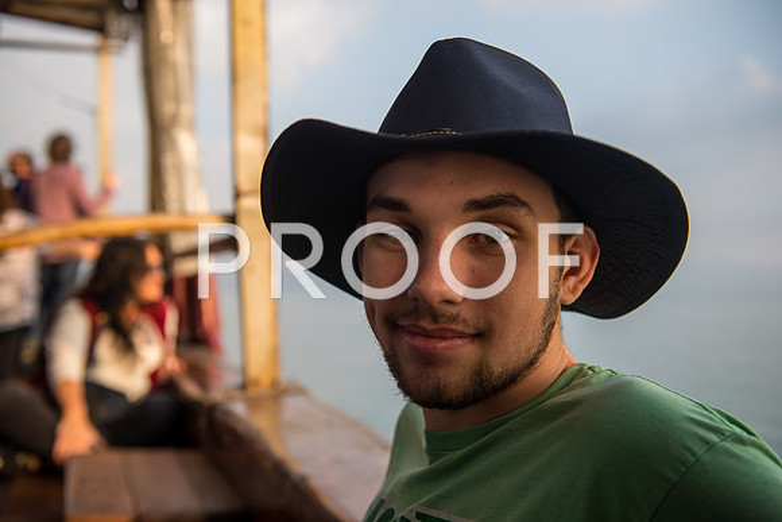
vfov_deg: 33.4
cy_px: 261
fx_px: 869
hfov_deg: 48.4
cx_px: 391
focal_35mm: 40
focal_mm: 40
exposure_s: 1/320
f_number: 2.8
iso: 100
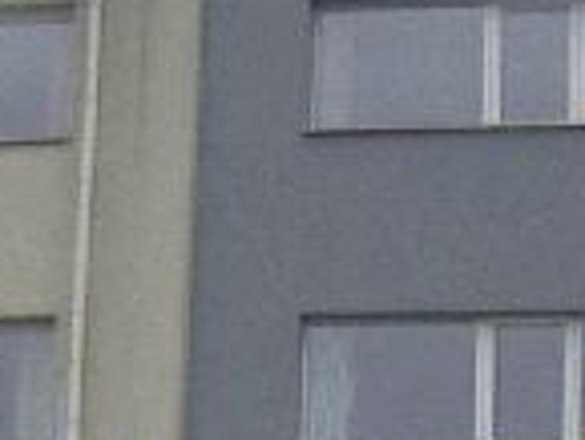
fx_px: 3535
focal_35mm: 209
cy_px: 601
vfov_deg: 7.0
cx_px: 230
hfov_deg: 9.5
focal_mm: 5.8
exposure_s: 1/80
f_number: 2.6
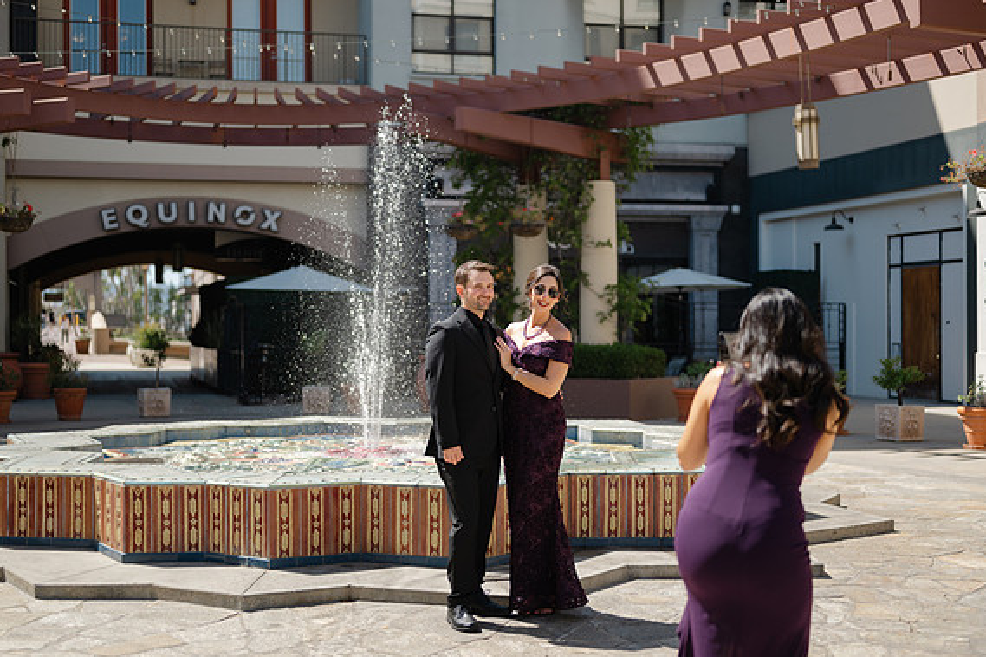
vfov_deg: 26.5
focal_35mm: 51
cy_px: 334
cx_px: 489
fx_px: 1396
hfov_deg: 38.9
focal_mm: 50
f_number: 1.8
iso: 64
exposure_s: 1/2000
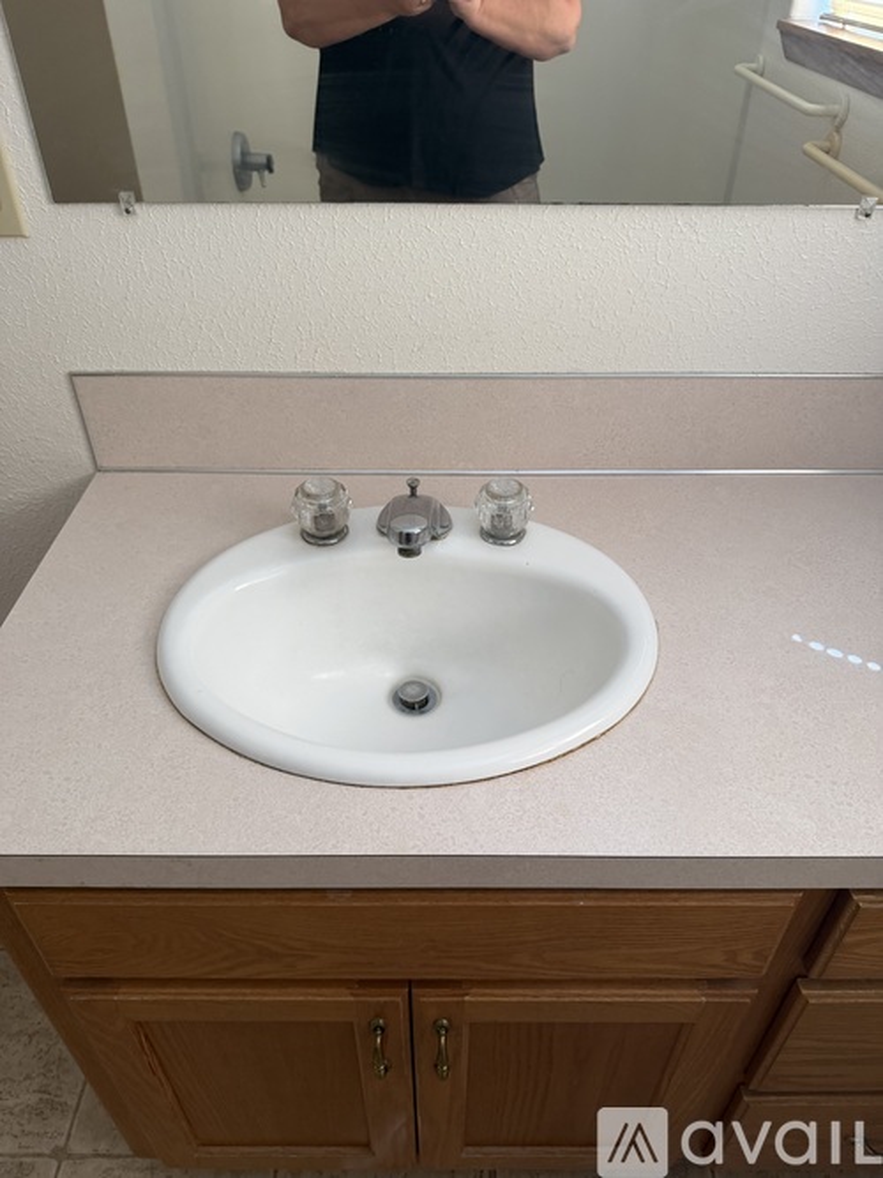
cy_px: 589
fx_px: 817
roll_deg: +0.1
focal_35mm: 24
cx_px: 442
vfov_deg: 71.6
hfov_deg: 56.8
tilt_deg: -38.6
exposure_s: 1/78
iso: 200
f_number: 1.78
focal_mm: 6.76
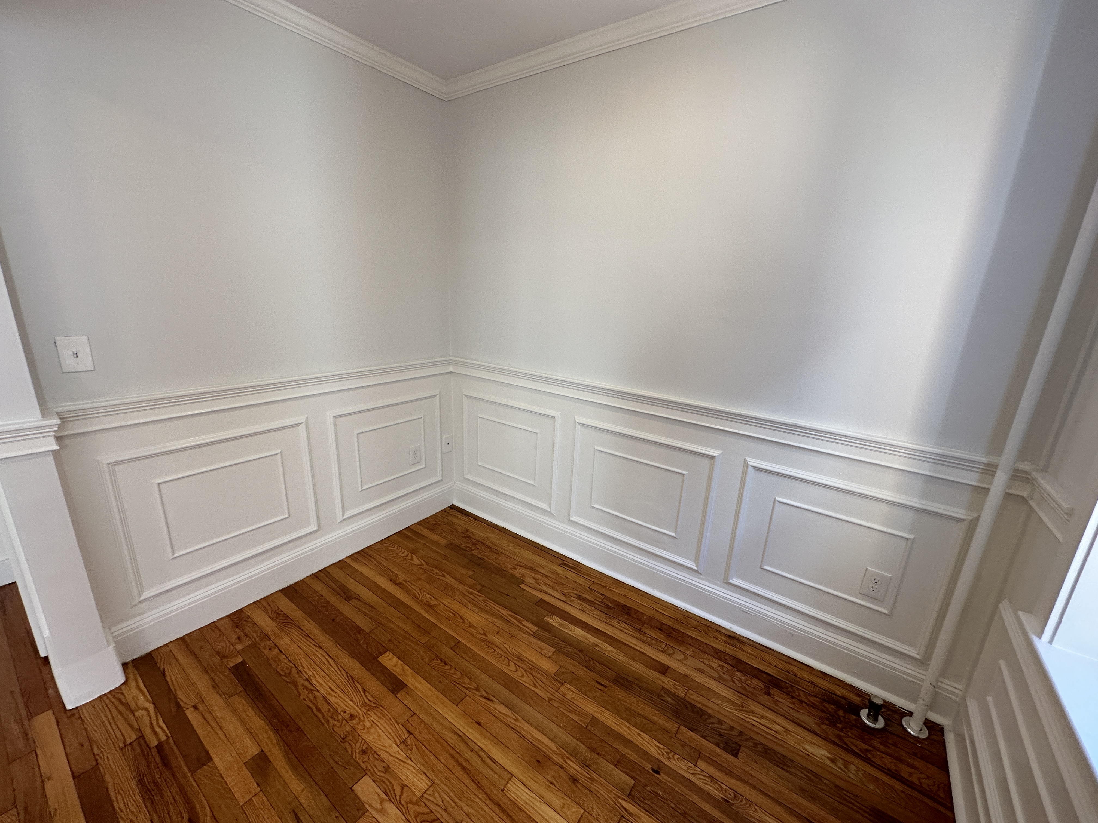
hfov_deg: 102.1
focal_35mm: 14
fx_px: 444
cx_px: 549
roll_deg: -1.7
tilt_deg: -16.7
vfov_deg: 85.7
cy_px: 412
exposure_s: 1/120
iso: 125
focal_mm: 2.22
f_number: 2.2
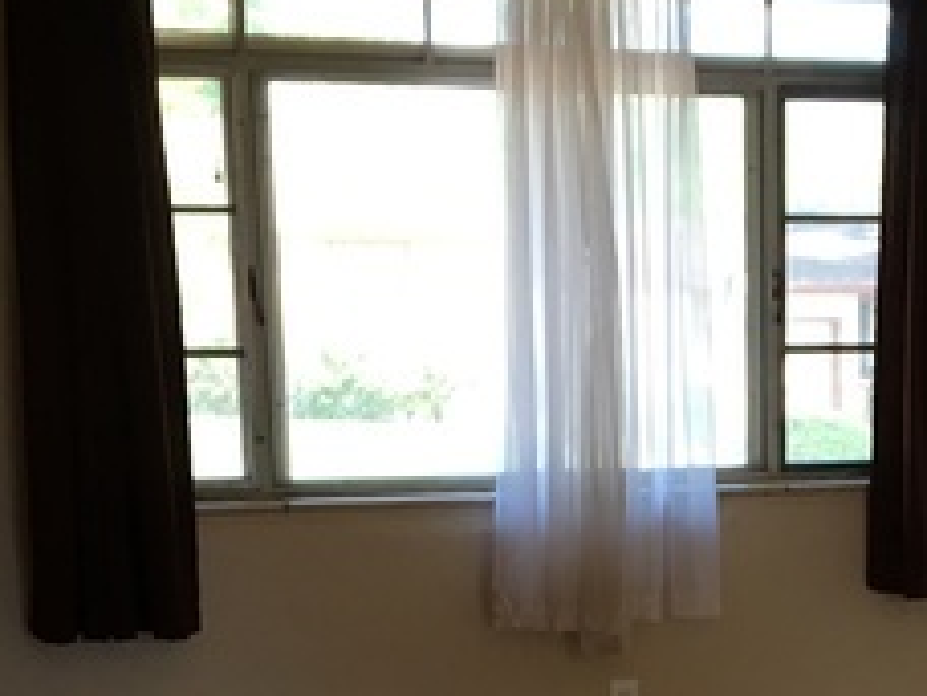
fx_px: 2276
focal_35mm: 85
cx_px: 803
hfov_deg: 22.5
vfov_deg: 16.9
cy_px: 737
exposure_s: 1/40
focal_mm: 4.15
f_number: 2.2
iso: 25
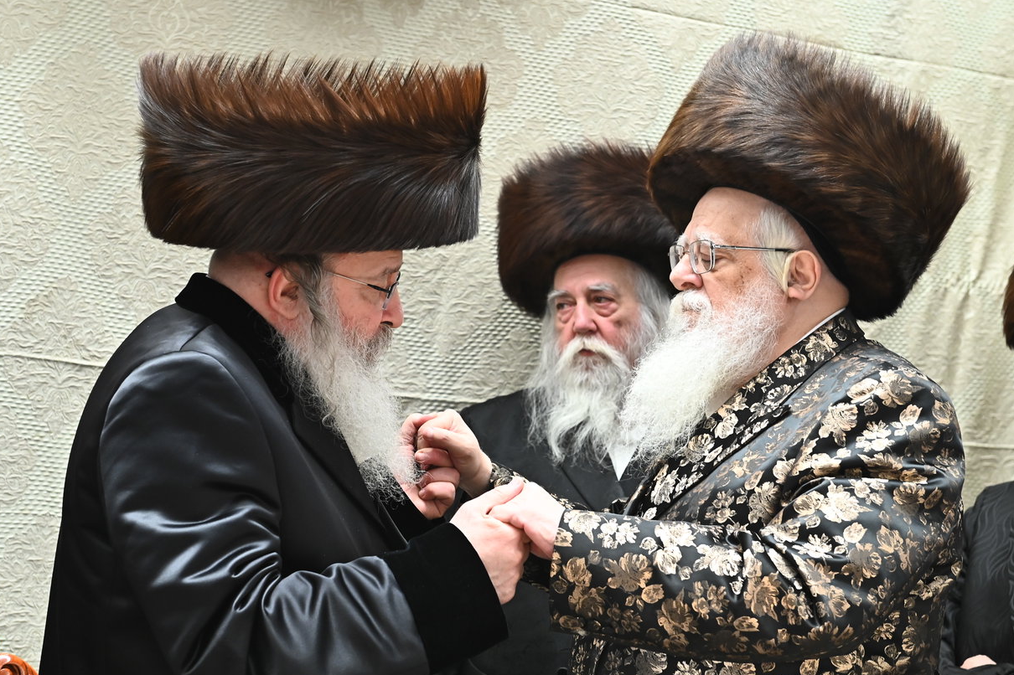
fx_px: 2281
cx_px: 497
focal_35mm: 81
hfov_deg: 25.1
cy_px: 361
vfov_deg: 16.8
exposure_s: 1/200
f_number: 5.6
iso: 2000
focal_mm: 70
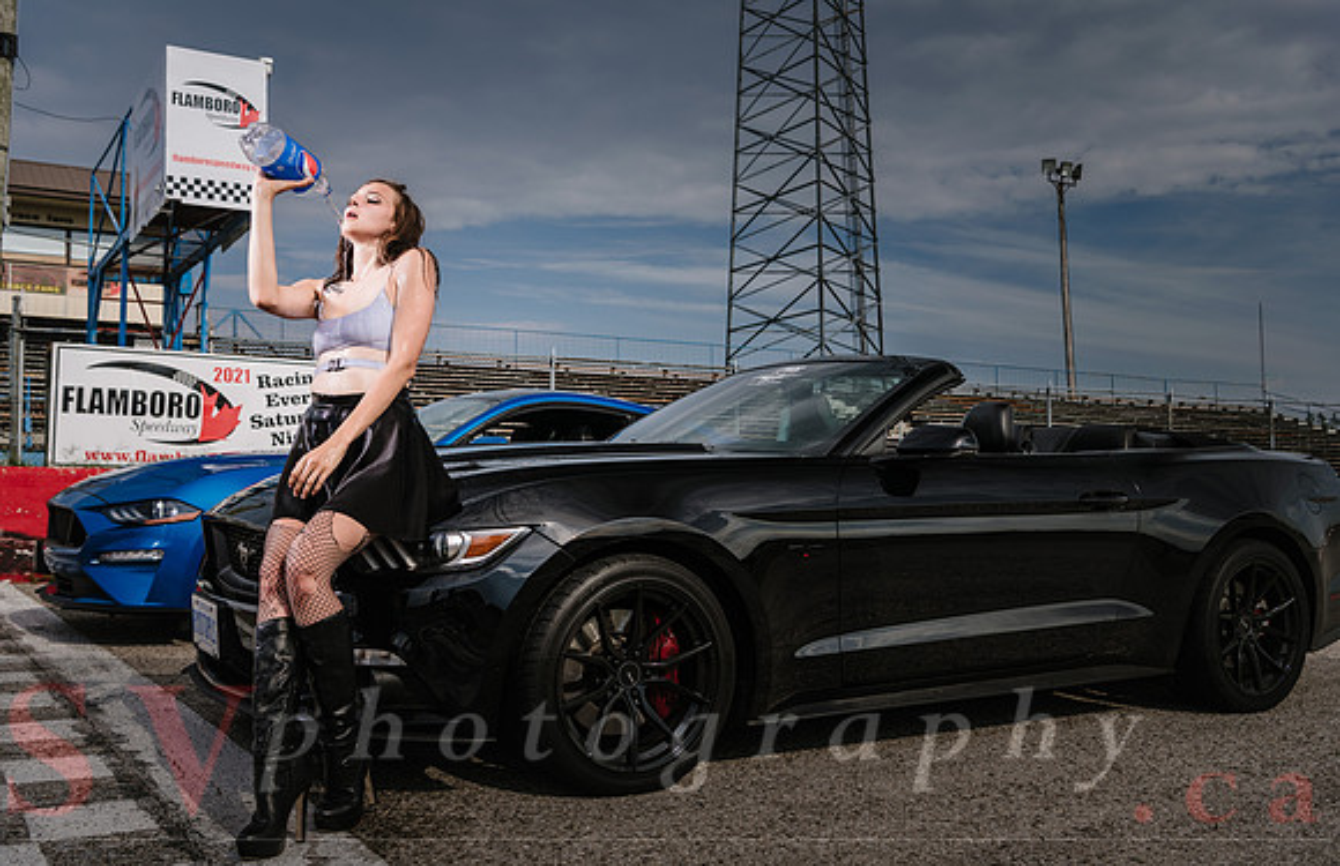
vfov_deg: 35.4
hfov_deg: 52.6
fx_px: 1356
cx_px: 670
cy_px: 427
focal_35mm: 37
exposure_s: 1/250
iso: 50
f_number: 5
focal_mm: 36
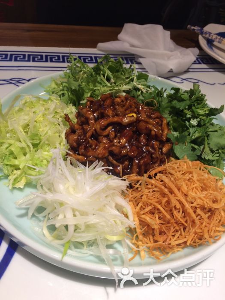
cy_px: 150
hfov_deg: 48.2
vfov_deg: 61.7
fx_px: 251
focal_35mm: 29
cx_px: 112
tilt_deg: -47.8
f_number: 2.2
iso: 32
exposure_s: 1/33
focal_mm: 4.15
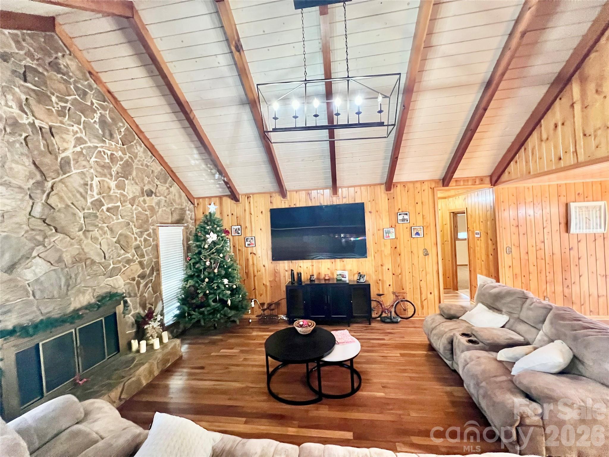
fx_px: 229
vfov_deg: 89.9
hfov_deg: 106.2
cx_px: 304
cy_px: 228
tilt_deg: -1.4
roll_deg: +3.2
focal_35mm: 13
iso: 800
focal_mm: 1.57
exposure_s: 1/60
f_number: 1.8
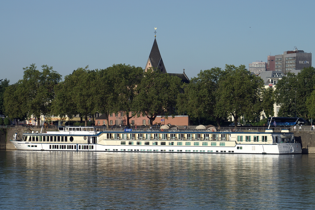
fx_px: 1442
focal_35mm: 165
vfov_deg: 8.3
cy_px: 105
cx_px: 158
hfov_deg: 12.5
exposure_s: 1/300
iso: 100
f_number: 11
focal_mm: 110
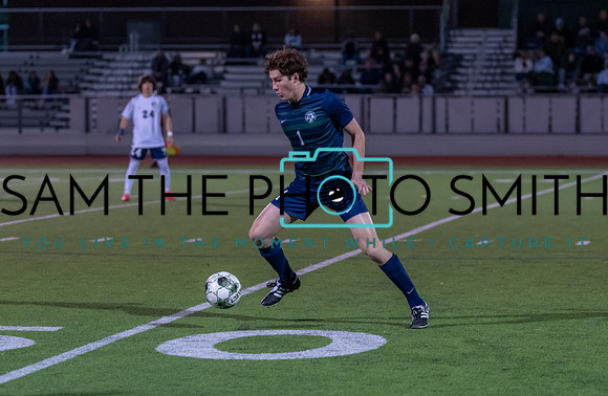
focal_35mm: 162
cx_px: 289
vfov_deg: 8.3
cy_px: 216
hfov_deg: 12.8
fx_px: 2720
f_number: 2.8
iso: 3200
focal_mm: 105
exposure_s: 1/1000
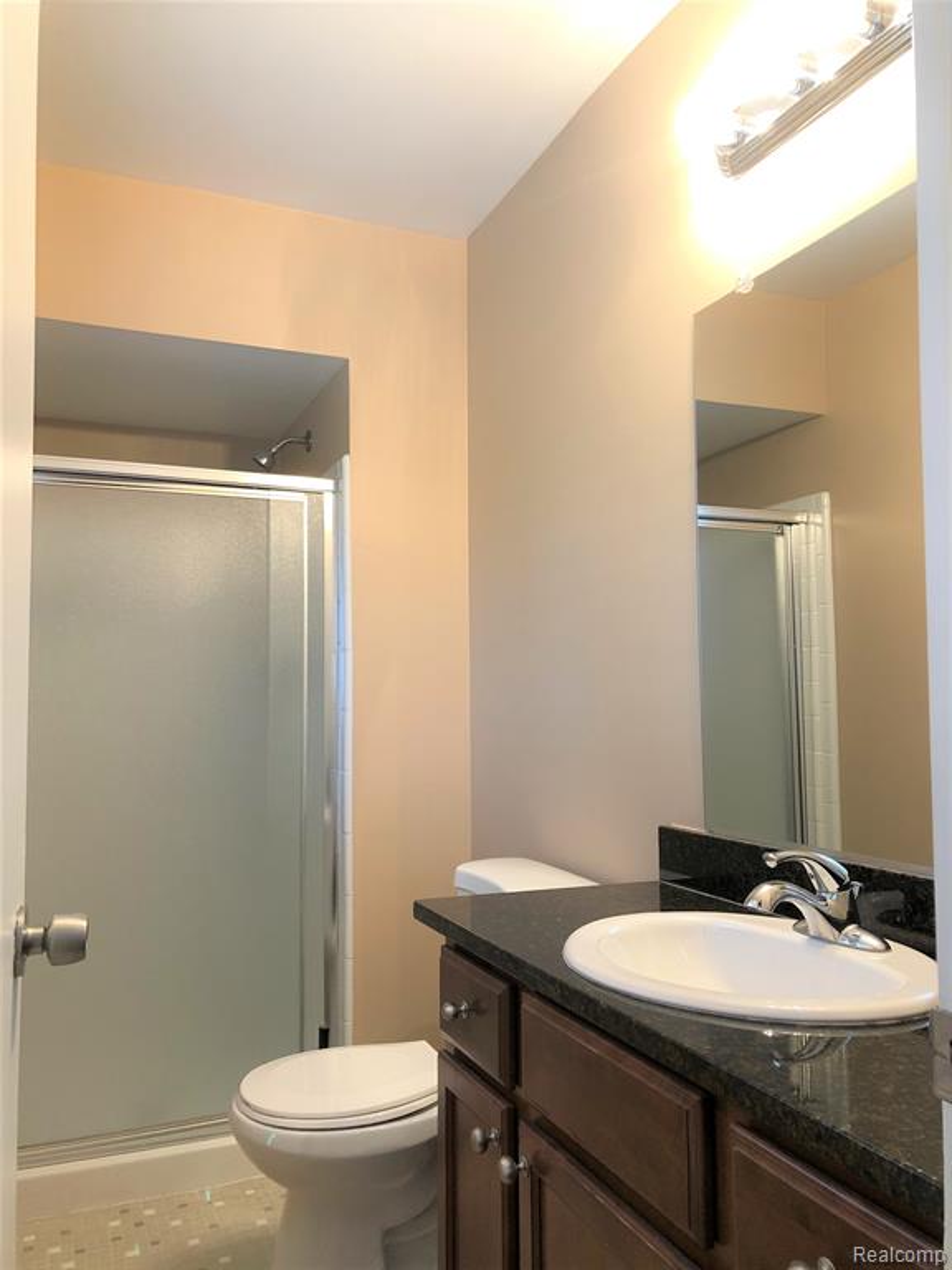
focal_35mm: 28
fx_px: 1027
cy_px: 635
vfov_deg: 63.4
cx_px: 476
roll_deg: +1.2
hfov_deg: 49.7
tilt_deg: +5.1
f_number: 1.8
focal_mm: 3.99
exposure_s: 1/17
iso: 40
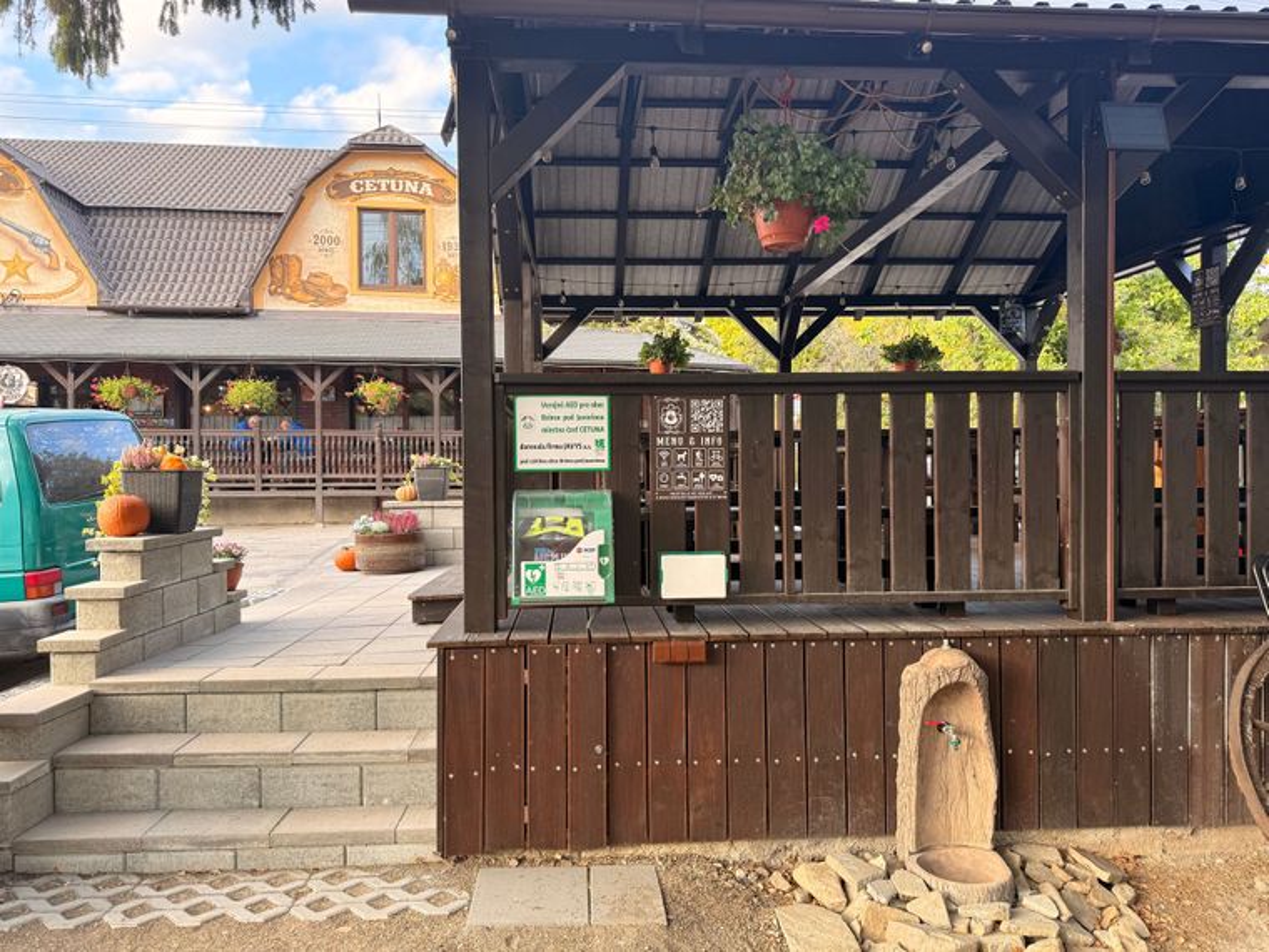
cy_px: 476
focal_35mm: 24
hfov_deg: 71.6
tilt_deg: +0.5
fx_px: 880
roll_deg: +0.5
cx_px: 634
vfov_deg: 56.8
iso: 64
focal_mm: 6.76
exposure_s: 1/127
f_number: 1.78
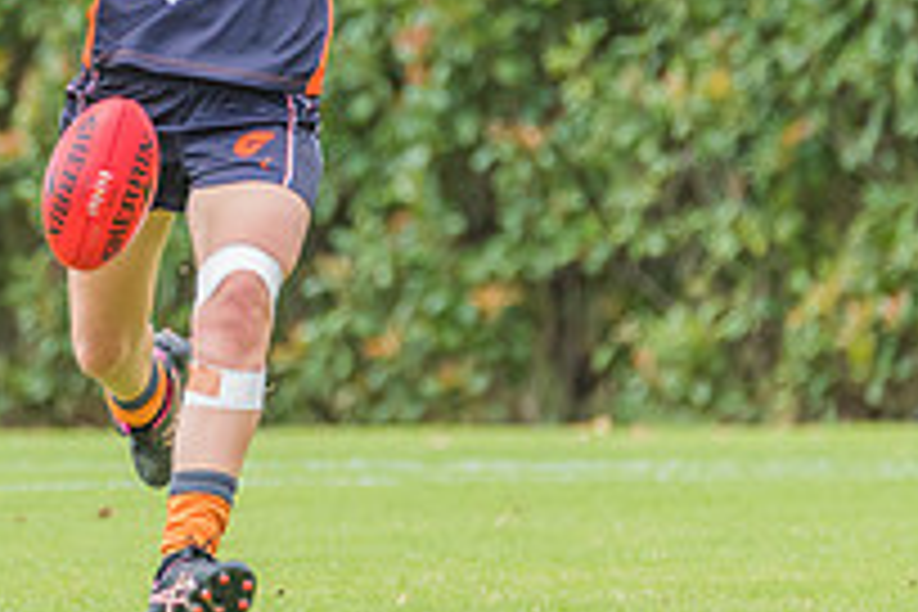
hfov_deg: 1.5
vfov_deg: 1.0
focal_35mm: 1421
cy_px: -11
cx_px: 144
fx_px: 36233
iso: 1250
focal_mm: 500
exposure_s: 1/1600
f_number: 6.3
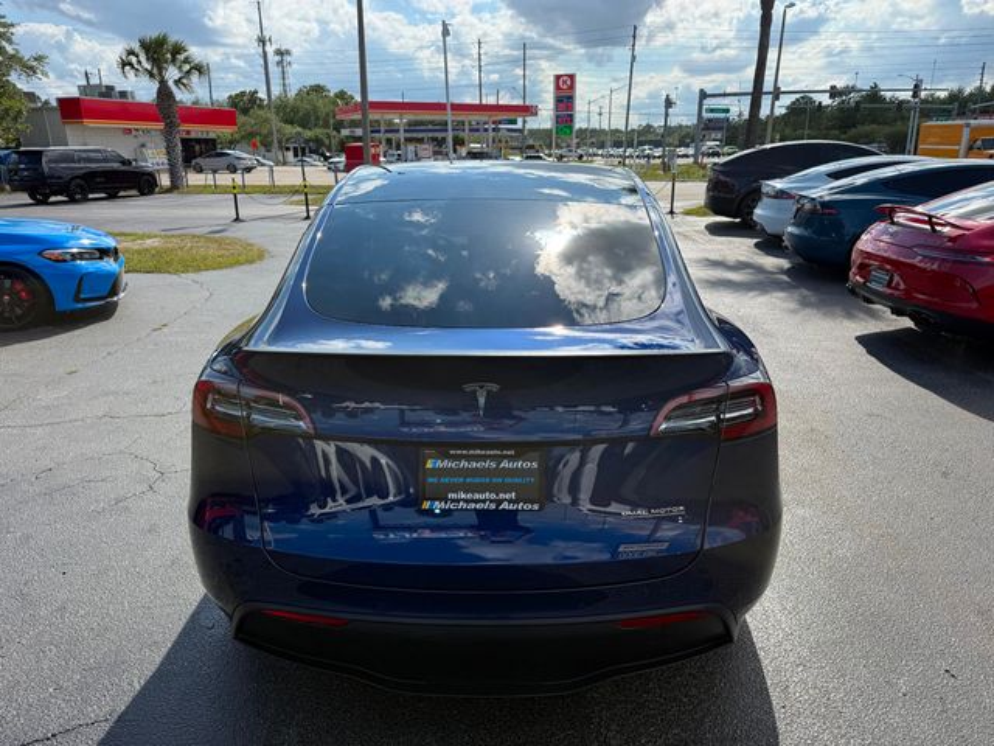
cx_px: 497
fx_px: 689
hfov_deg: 71.6
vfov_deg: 56.8
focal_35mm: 24
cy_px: 373
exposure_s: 1/3953
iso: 80
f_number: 1.78
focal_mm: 6.76
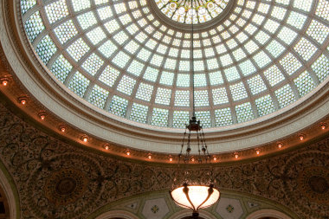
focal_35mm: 29
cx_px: 195
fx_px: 265
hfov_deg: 63.2
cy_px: 97
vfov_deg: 44.9
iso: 200
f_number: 22
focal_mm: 12
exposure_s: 2.5
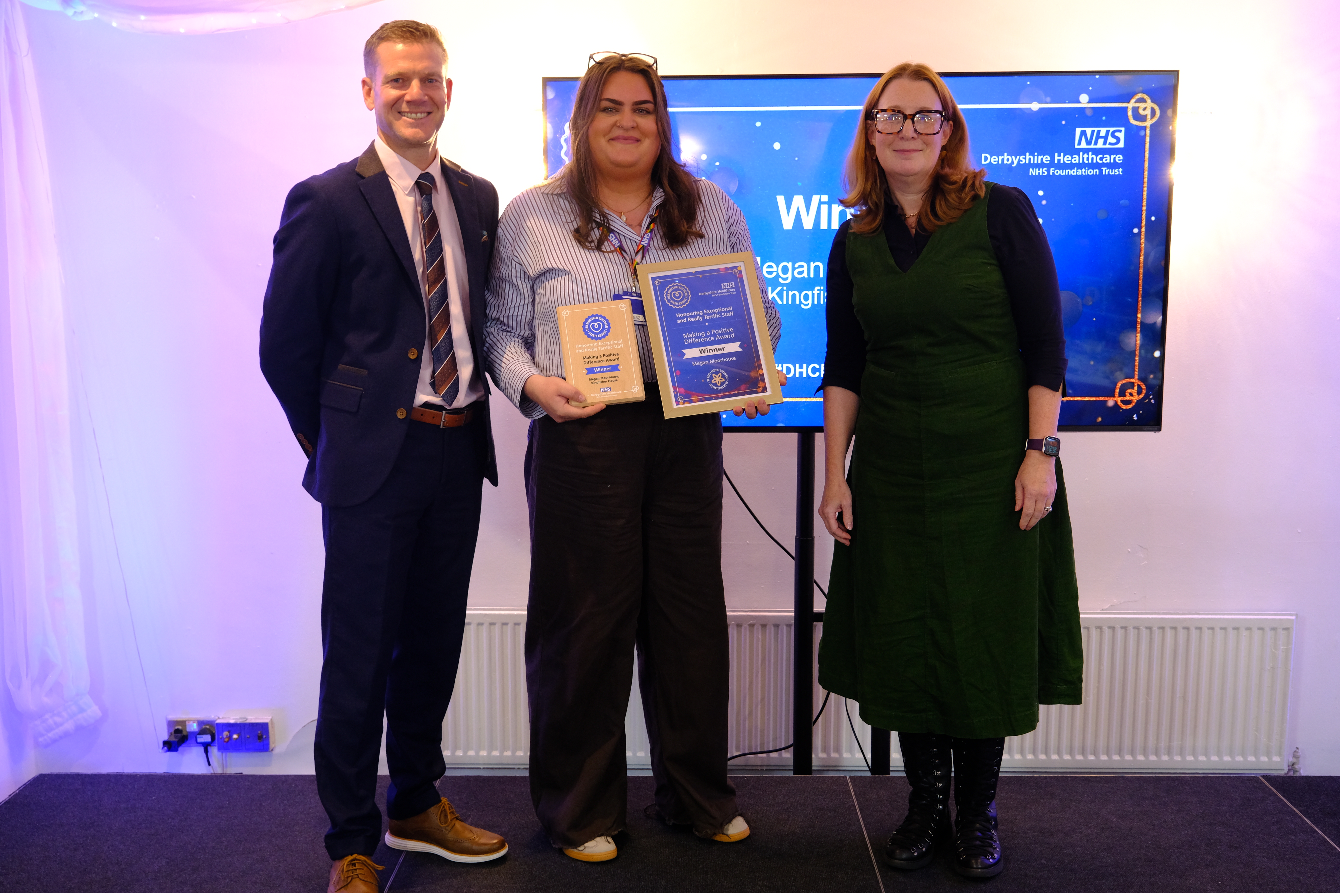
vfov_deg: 35.9
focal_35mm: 37
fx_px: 1377
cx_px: 670
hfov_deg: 51.9
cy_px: 446
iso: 1000
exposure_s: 1/38
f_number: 4
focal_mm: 24.7
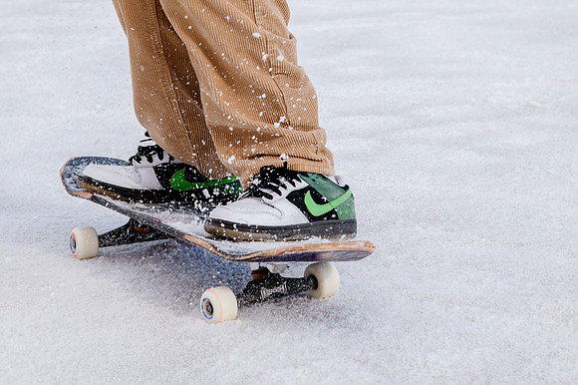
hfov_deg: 17.2
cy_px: 115
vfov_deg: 11.5
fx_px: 1915
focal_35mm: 119
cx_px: 289
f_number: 8
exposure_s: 1/640
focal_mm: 85
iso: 250
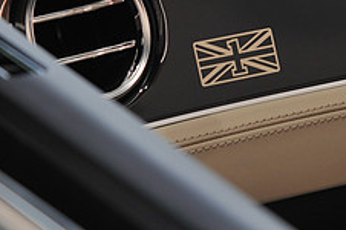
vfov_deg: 4.4
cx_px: 253
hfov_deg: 6.7
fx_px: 2956
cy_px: 58
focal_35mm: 308
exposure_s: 1/160
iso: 1000
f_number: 5.6
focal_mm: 120
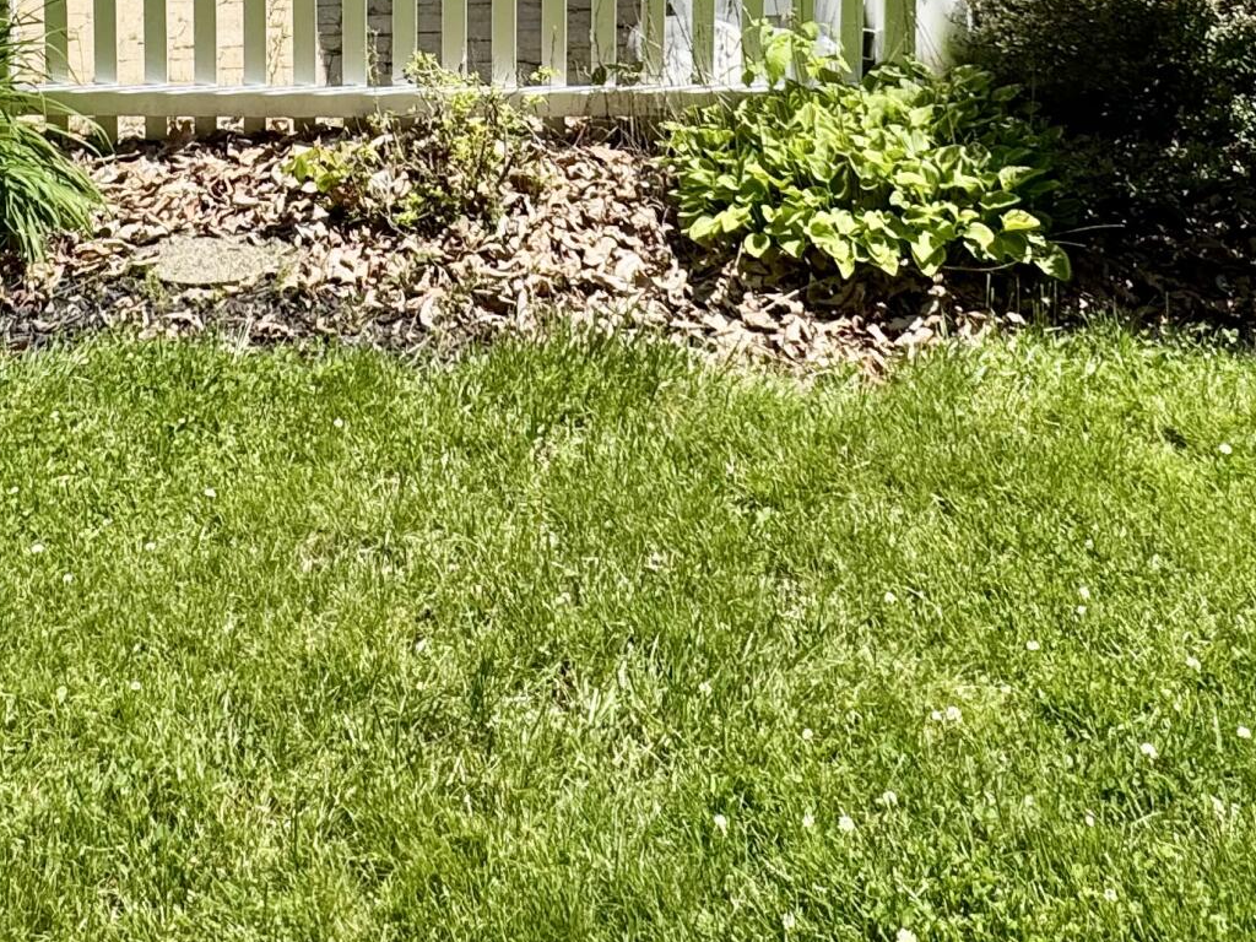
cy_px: -384
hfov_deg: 45.5
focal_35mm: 41
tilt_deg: -2.0
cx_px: 505
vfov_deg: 27.2
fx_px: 1488
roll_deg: +0.9
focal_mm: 2.22
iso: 40
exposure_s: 1/1880
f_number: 2.2
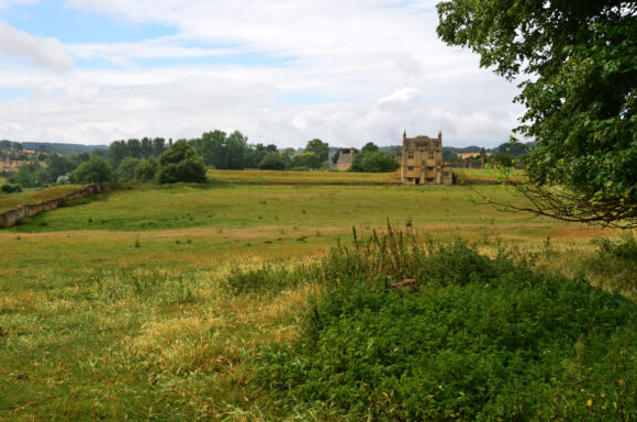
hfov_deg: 45.5
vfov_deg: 31.0
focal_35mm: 43
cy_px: 229
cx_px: 292
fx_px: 759
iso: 200
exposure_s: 1/125
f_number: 16
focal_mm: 26
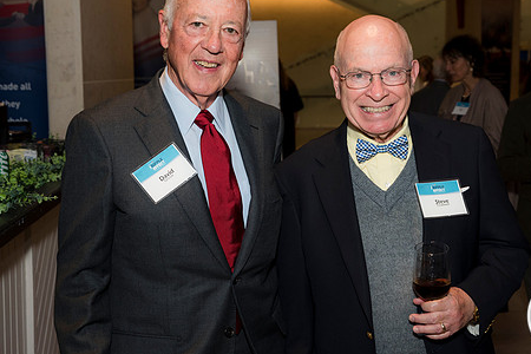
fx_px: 855
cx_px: 304
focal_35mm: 58
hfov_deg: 34.4
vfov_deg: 23.4
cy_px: 166
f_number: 5.6
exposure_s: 1/125
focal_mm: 45
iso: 800
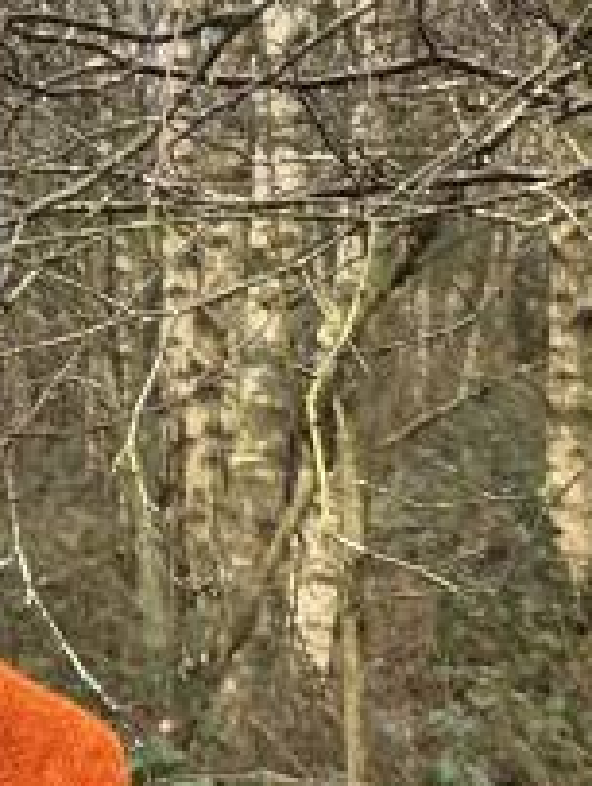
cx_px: -429
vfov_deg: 16.6
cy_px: 534
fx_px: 2682
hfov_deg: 11.8
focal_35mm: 118
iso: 80
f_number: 1.9
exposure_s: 1/94
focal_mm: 2.69
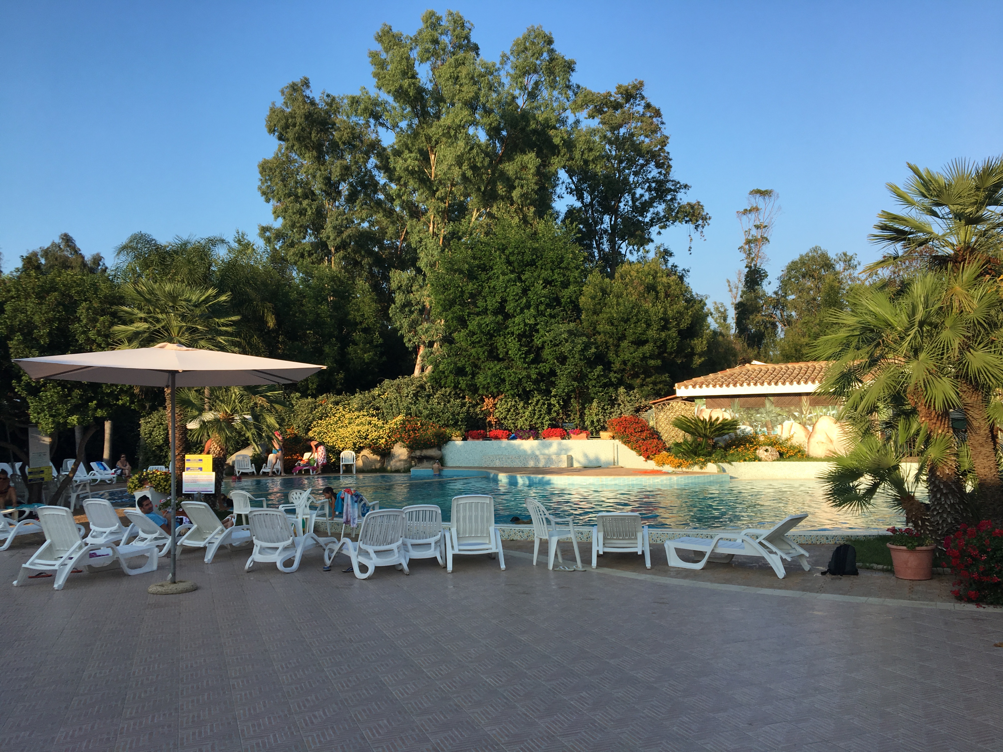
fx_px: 840
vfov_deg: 48.2
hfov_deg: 61.7
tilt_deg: +2.9
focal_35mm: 29
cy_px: 376
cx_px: 502
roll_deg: -0.3
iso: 25
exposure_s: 1/827
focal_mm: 4.15
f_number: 2.2
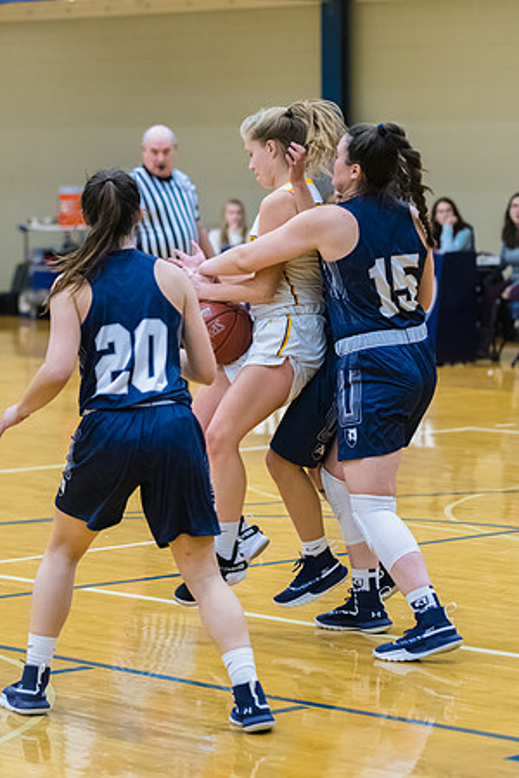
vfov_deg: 14.4
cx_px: 260
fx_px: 3081
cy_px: 389
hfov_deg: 9.6
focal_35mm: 142
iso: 3200
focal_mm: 95
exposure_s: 1/400
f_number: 2.8
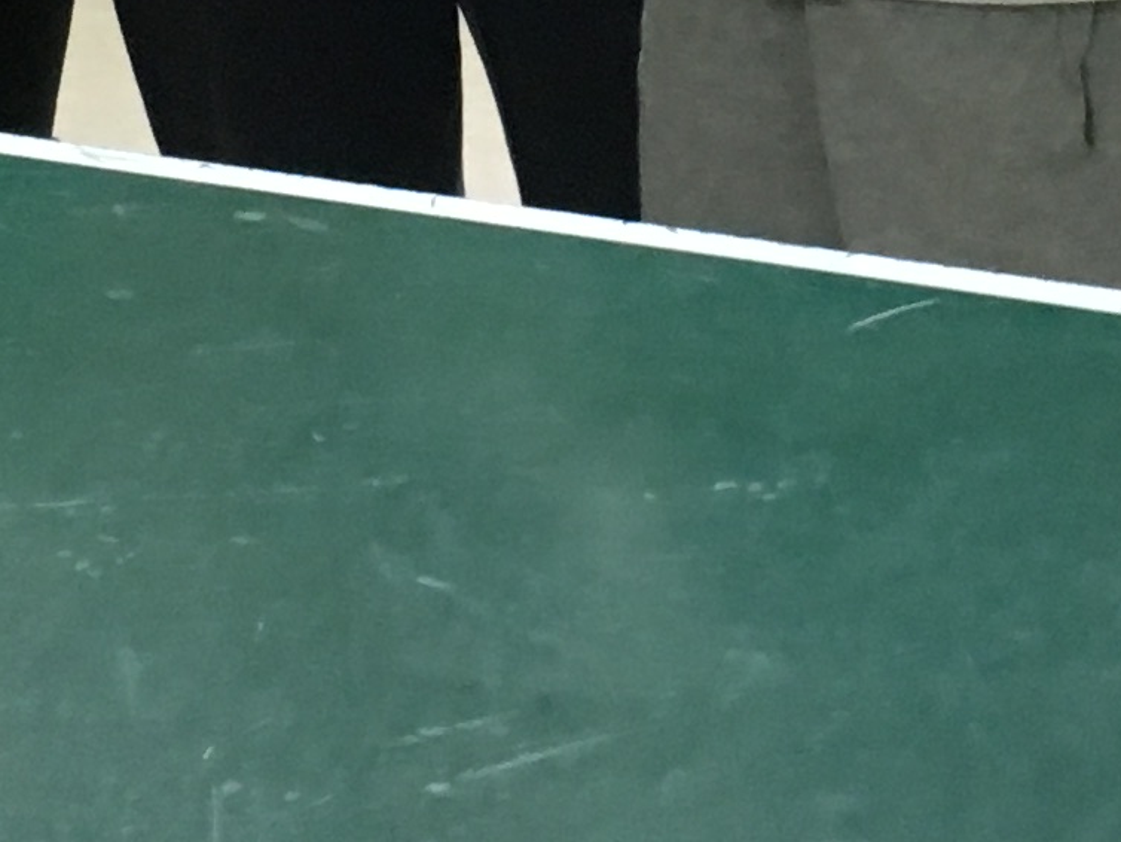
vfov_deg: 9.0
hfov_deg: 12.7
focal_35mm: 155
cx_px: 797
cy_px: -872
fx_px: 5021
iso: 160
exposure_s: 1/33
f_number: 2.2
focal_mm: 4.15
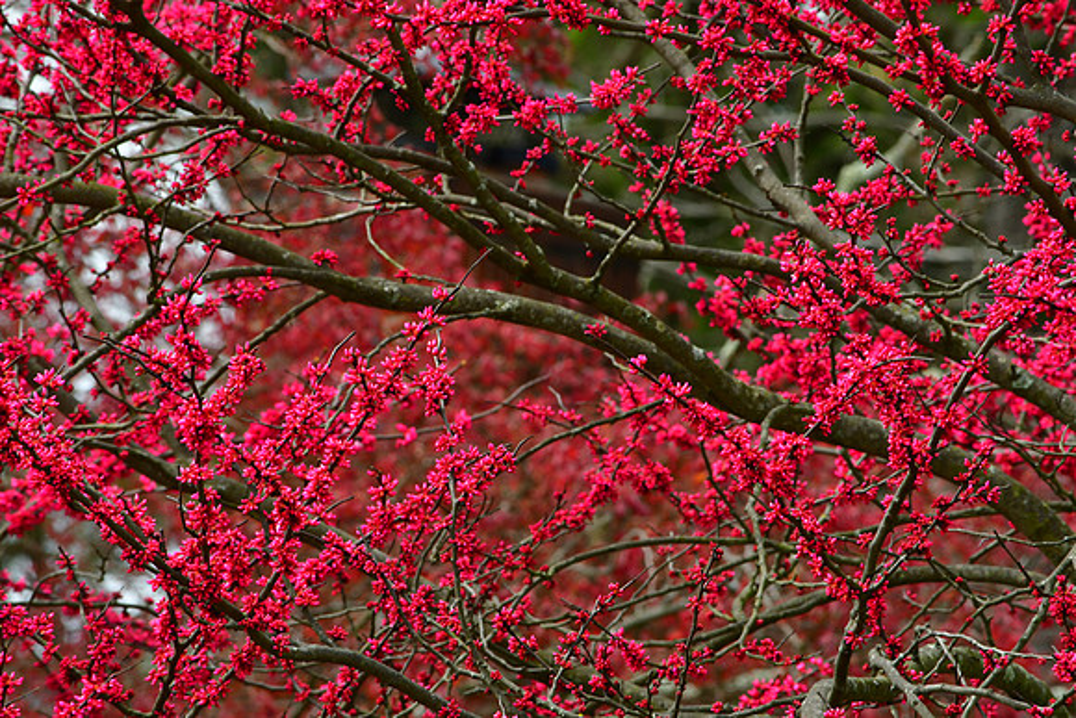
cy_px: 359
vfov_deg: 3.8
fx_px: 10762
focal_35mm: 360
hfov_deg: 5.7
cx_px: 538
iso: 250
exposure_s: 1/100
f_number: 16
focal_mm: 240
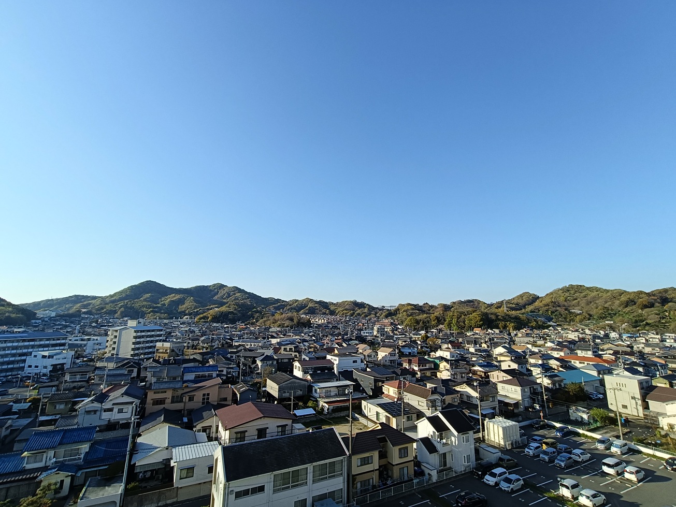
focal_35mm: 16
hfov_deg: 94.5
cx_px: 338
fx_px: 312
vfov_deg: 78.1
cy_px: 254
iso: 64
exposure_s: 1/597
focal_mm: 1.68
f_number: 2.2
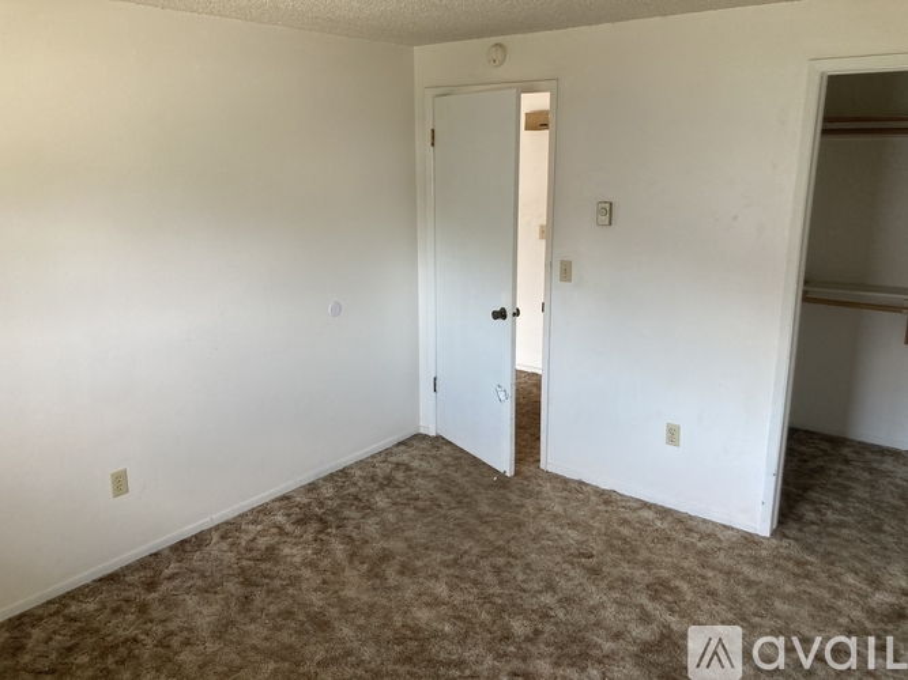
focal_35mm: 28
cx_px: 454
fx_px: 734
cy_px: 340
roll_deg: +0.3
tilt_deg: -13.3
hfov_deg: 63.5
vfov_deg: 49.7
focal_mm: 3.99
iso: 64
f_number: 1.8
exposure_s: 1/60
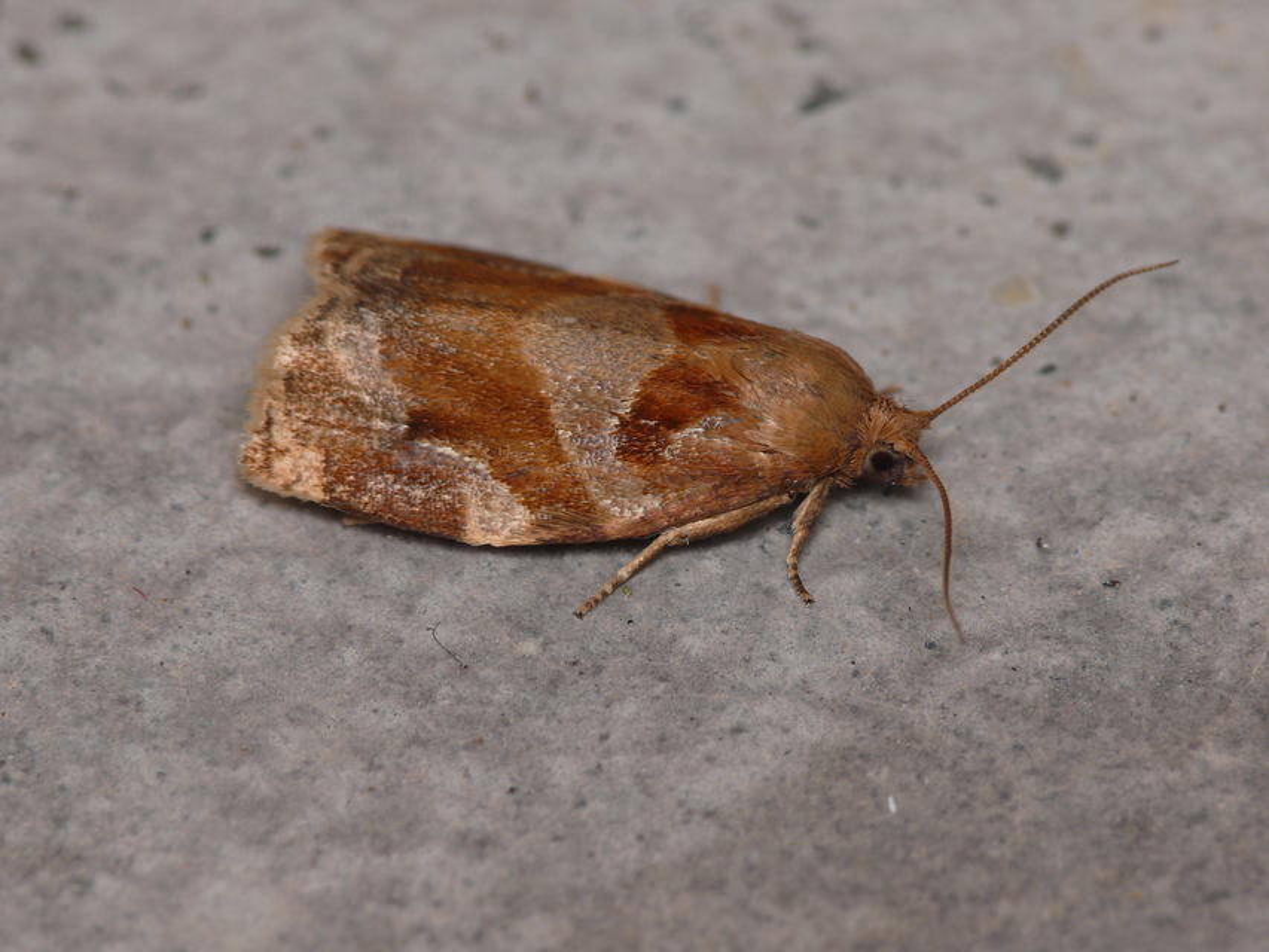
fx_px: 14849
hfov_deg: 4.9
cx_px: 634
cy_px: 476
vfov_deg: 3.7
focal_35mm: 405
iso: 100
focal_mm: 85.6
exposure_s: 1/640
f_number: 10
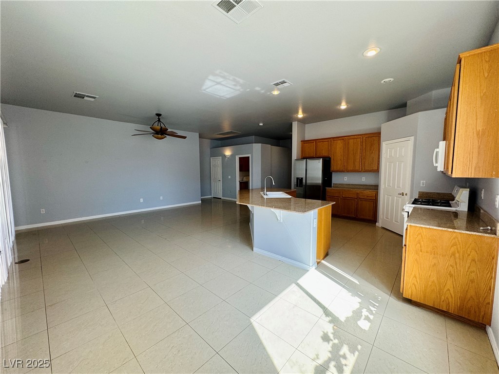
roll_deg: +0.3
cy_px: 187
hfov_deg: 102.1
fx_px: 202
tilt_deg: -5.4
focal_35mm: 14
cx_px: 250
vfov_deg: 85.7
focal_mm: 2.22
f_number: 2.2
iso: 125
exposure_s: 1/120
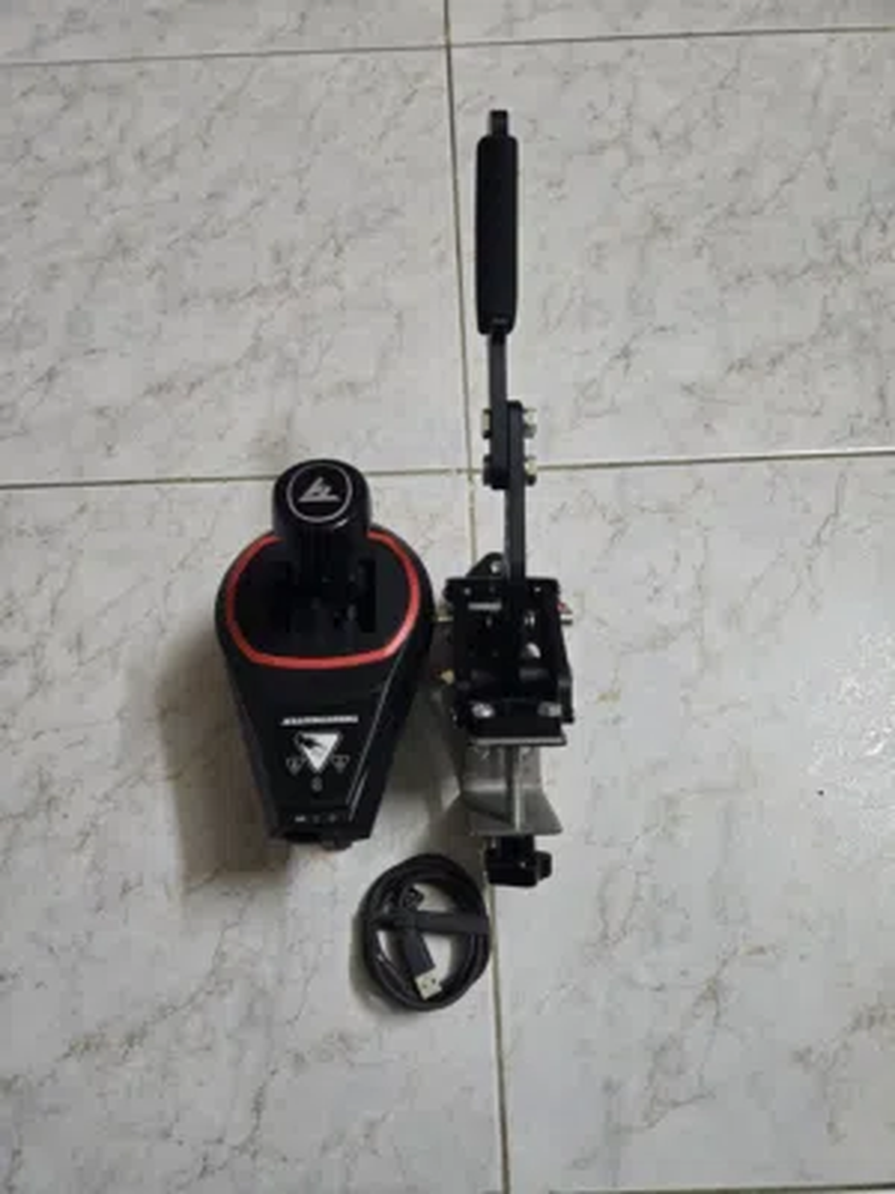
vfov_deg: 73.9
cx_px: 448
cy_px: 597
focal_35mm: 23
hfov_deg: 58.9
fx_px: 793
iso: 320
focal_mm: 5.4
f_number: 1.8
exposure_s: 1/100
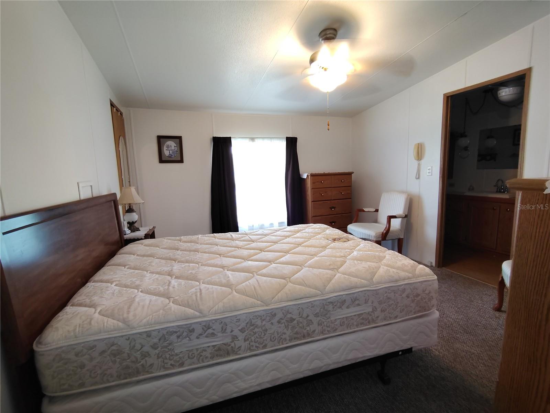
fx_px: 254
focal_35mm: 16
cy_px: 206
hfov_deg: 94.5
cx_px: 275
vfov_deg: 78.1
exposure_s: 1/24
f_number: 2.2
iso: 372
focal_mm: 2.13
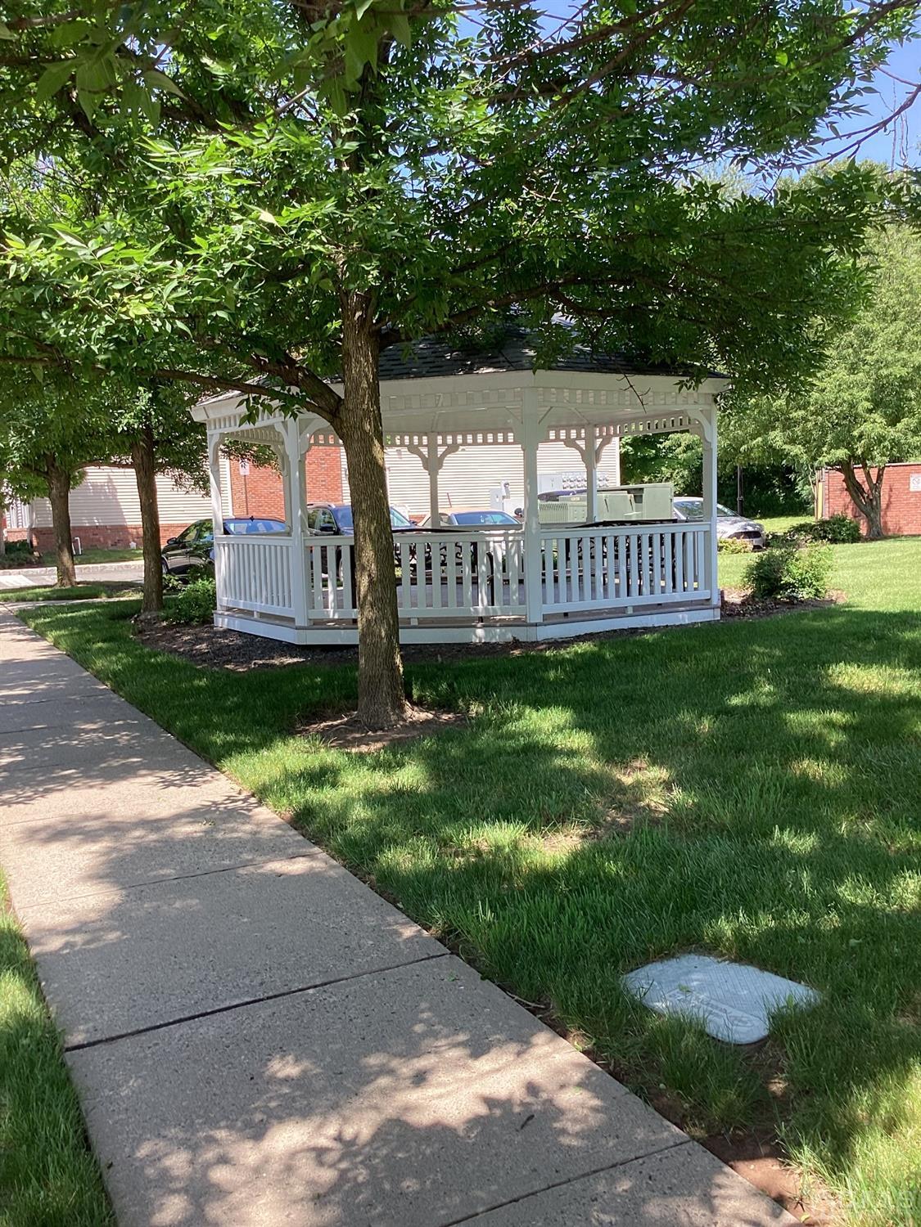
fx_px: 1100
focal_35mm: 31
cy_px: 614
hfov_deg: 45.4
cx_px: 460
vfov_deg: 58.4
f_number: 2.4
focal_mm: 3.3
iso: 25
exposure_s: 1/168
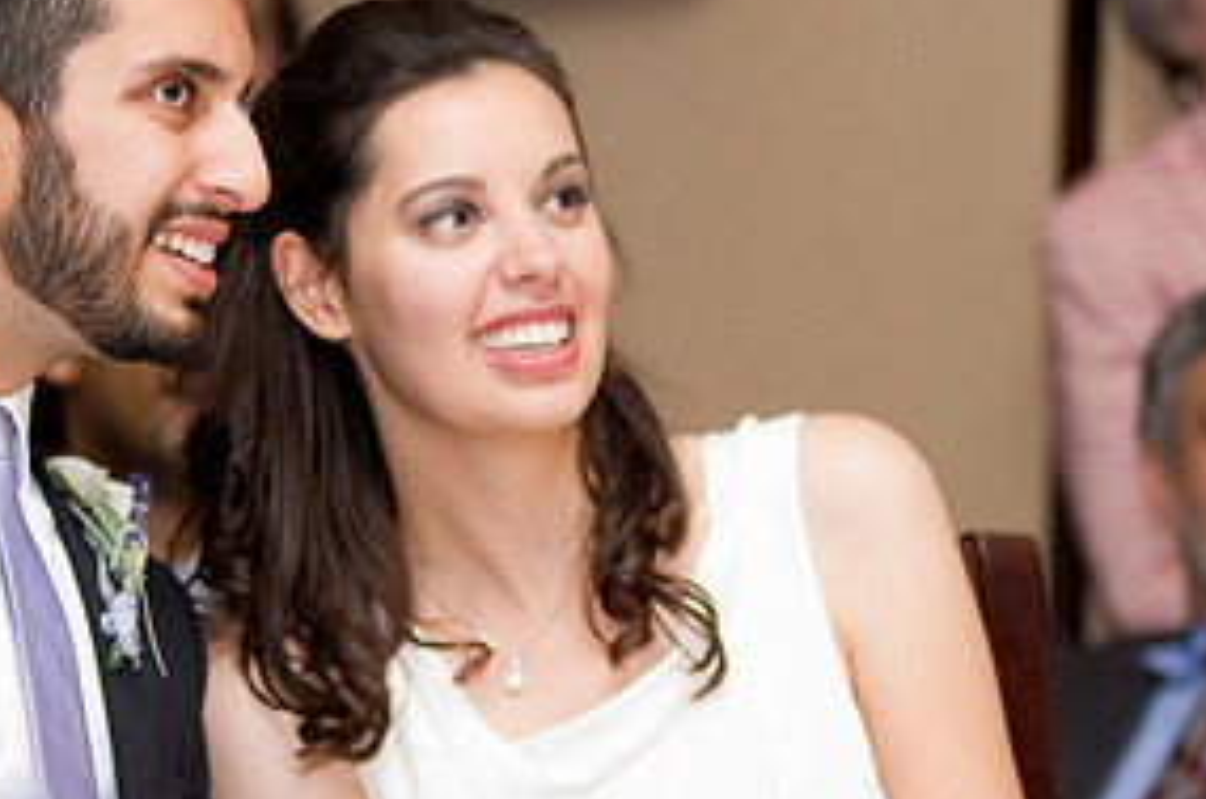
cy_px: 408
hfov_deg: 7.3
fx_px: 9464
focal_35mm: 283
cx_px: 427
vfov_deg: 4.8
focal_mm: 92.5
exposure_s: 1/160
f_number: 2.8
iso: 800
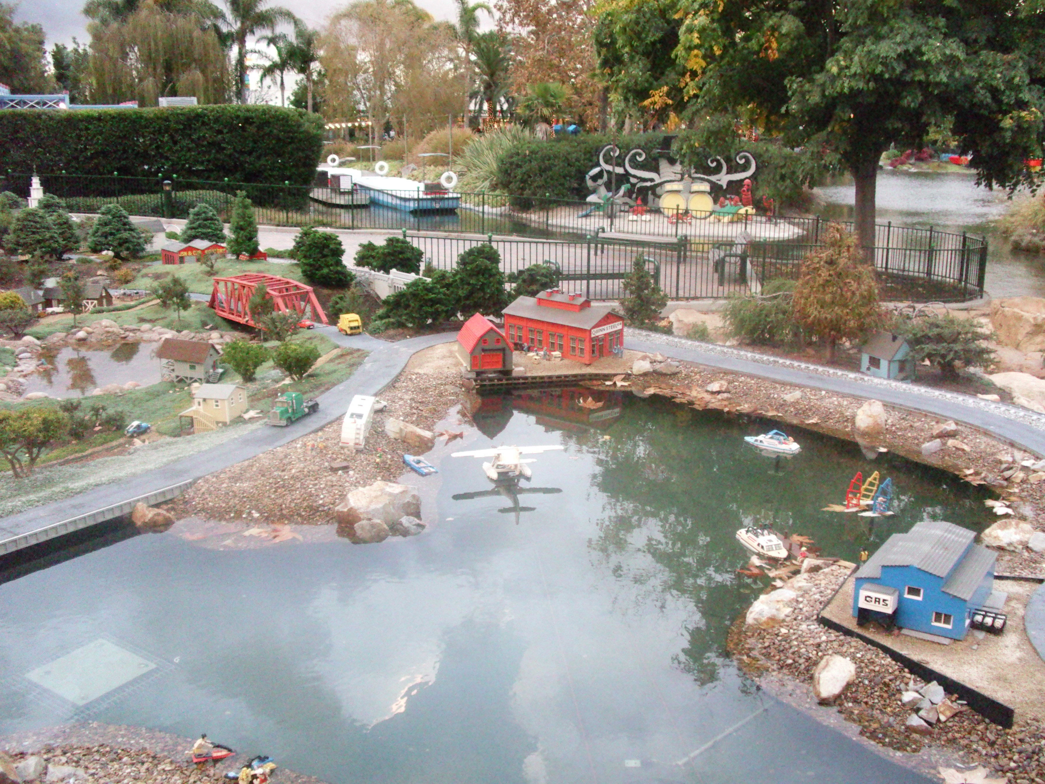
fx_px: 1147
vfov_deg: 37.7
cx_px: 522
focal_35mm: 38
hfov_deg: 49.0
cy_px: 392
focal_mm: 6.3
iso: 1100
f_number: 3.1
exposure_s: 1/60
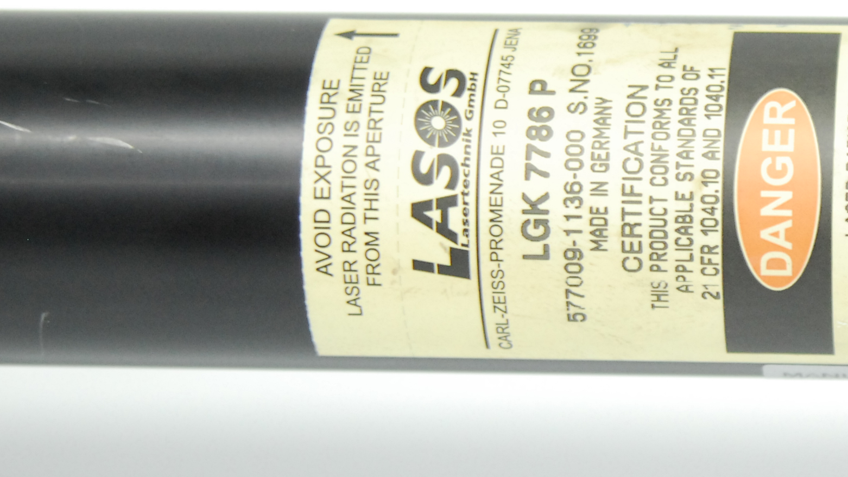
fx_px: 3508
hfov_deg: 13.6
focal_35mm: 156
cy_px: 183
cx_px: 856
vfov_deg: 7.8
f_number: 3.3
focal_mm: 40
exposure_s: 1/100
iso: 800
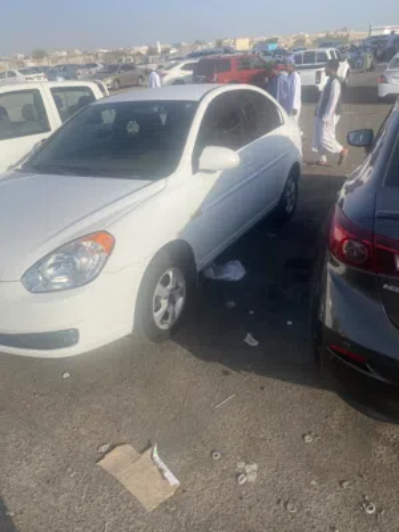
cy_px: 266
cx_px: 200
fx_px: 400
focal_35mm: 26
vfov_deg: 67.3
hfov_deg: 53.1
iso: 32
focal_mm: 4.25
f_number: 1.8
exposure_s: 1/3125
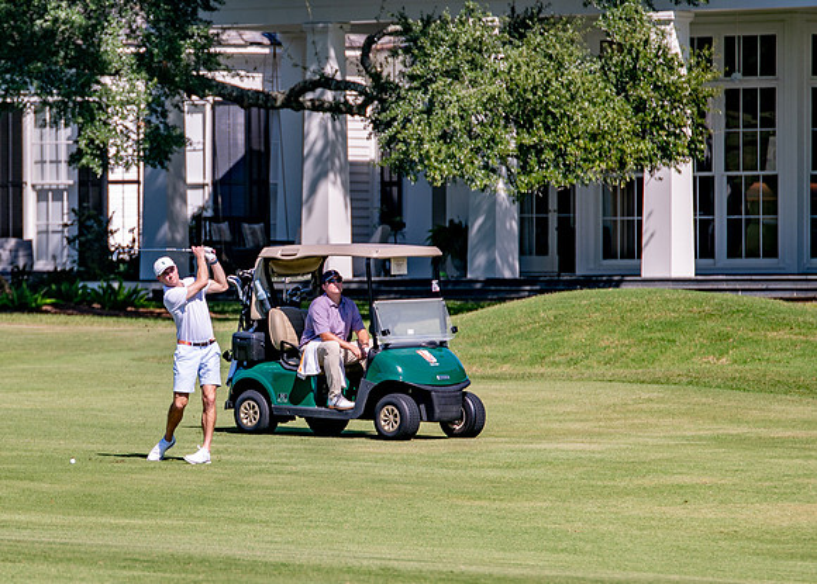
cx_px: 195
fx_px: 9206
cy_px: 296
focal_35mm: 397
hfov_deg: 5.1
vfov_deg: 3.6
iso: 100
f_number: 4
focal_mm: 200
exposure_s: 1/1000
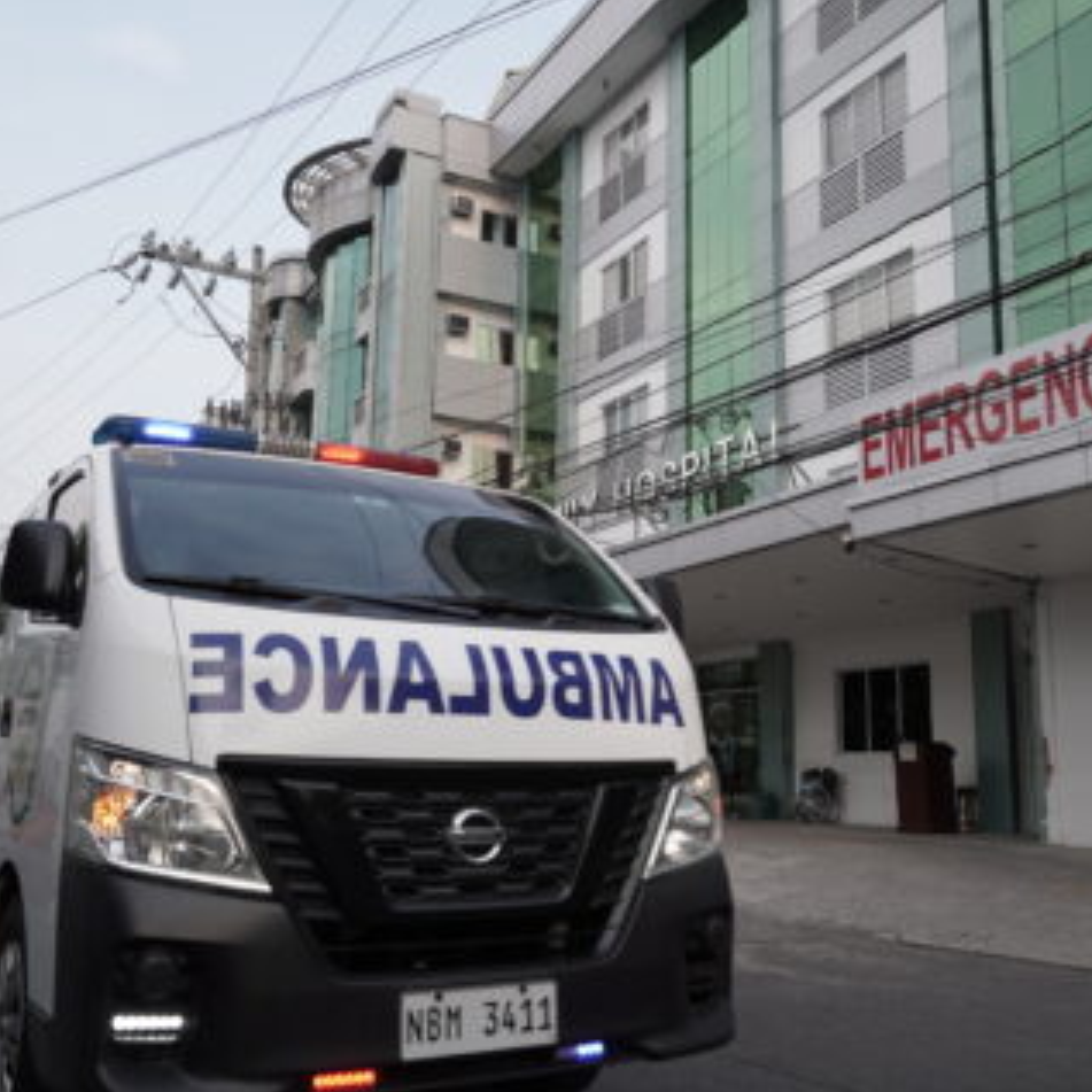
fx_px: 1285
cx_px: 520
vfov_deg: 46.0
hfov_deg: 46.0
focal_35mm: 36
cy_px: 544
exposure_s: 1/320
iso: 160
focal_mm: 28
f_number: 4.5
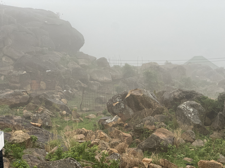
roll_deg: +2.7
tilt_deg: -4.6
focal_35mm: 77
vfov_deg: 19.1
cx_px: 112
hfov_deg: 25.3
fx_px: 500
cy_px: 84
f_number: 2.8
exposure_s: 1/99
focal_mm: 9
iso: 80
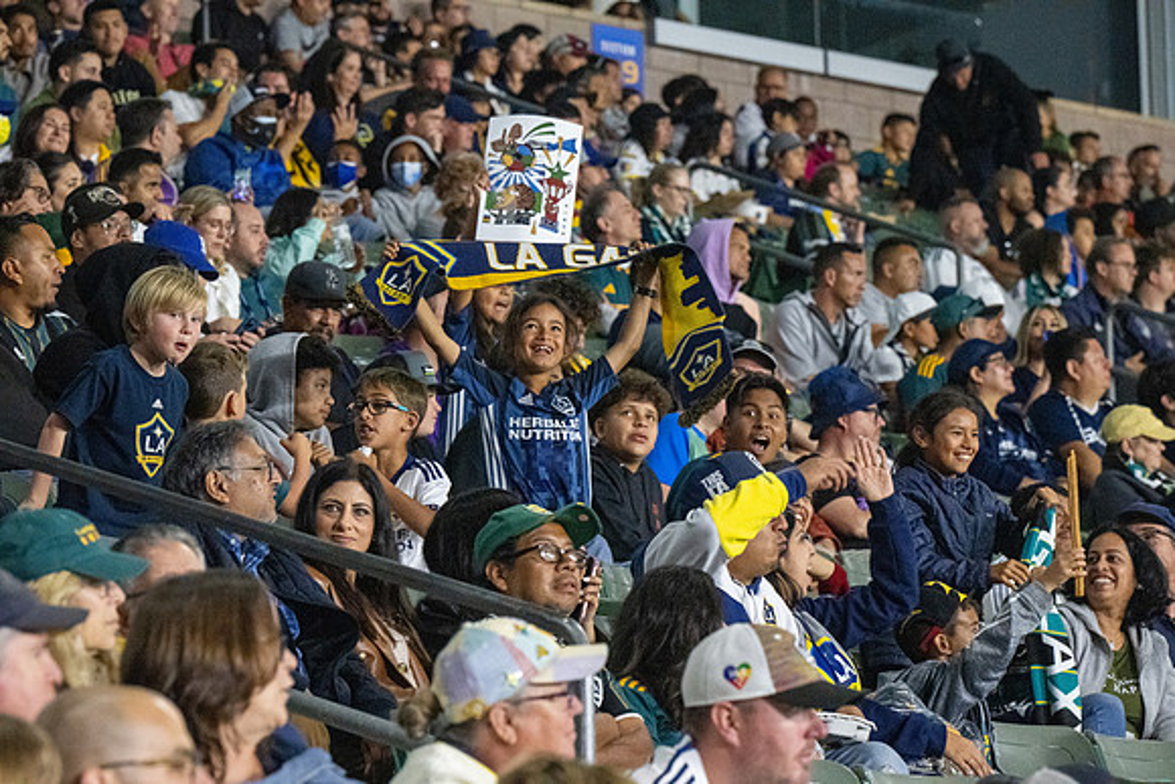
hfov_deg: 10.3
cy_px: 392
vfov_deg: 6.9
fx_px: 6529
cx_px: 588
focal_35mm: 200
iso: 20000
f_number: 8
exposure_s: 1/400
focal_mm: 200
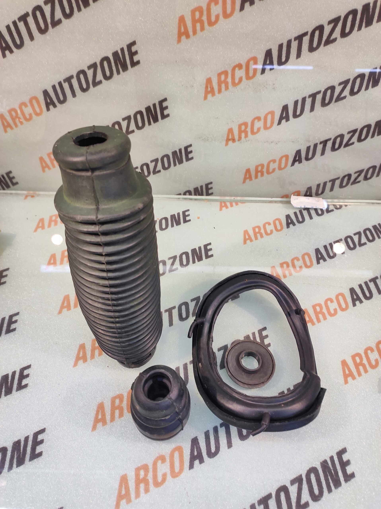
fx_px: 250
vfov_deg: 91.1
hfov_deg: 74.7
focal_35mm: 17
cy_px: 254
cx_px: 190
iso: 182
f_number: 1.79
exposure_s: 1/33
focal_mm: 4.74
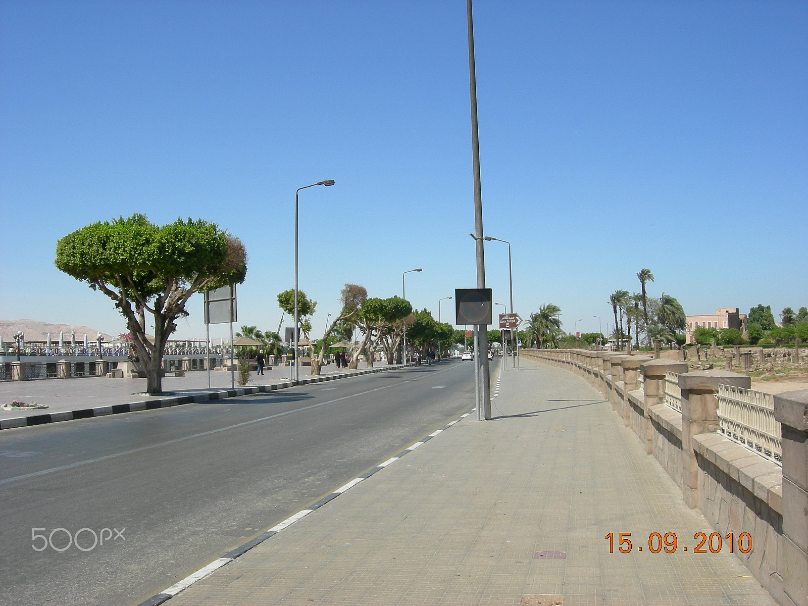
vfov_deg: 39.7
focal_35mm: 36
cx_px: 404
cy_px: 303
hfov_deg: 51.4
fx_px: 840
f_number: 6.8
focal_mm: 7.5
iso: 64
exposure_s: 1/263
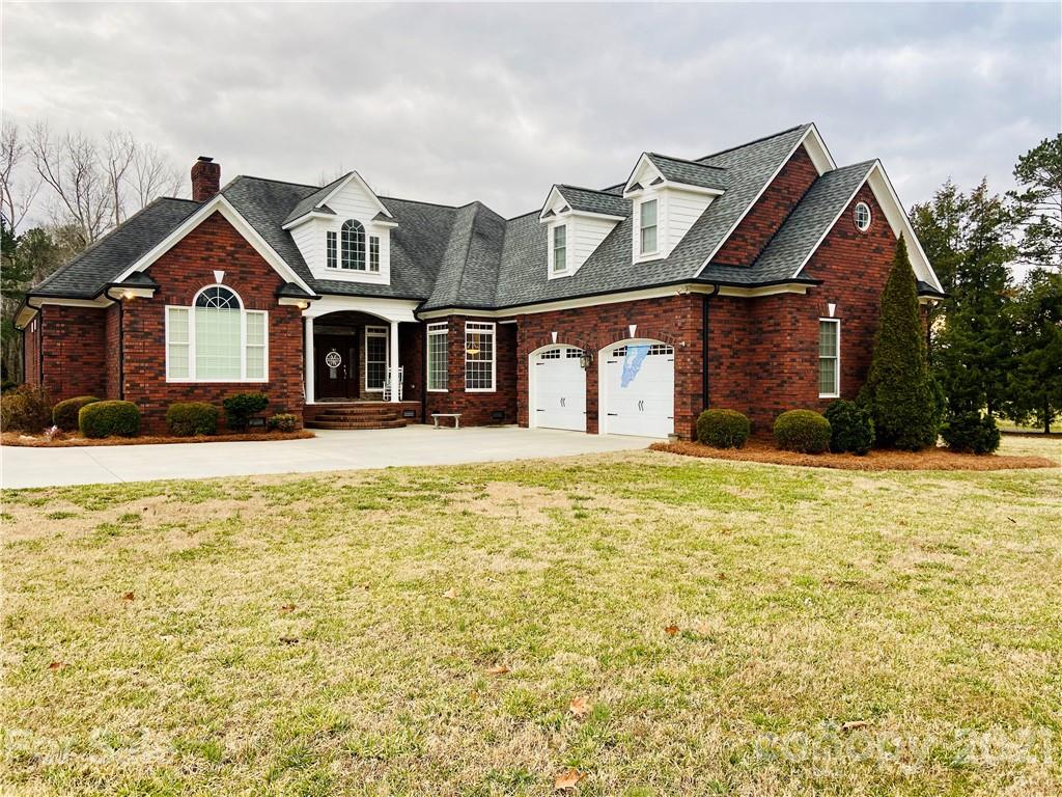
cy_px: 398
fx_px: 798
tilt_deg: -0.2
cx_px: 531
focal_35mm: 26
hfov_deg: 67.3
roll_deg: +0.5
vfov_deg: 53.1
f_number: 1.8
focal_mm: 4.25
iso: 32
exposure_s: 1/142
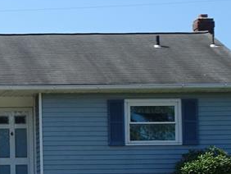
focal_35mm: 167
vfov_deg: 8.8
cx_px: -74
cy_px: 185
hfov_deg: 11.5
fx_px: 1115
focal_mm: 7.87
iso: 80
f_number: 4.5
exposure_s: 1/500
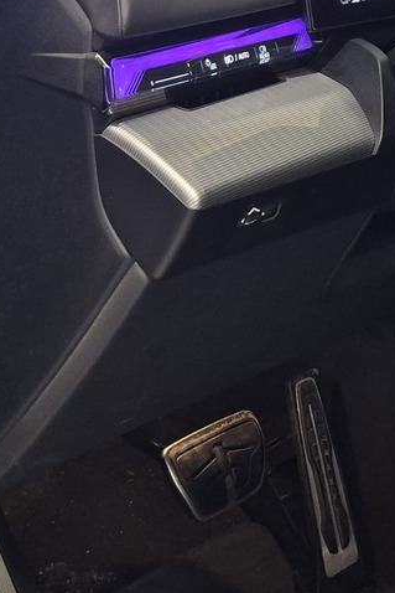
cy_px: -149
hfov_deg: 15.0
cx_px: 698
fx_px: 1316
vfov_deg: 22.9
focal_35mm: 80
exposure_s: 1/100
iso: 320
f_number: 1.8
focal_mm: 5.4
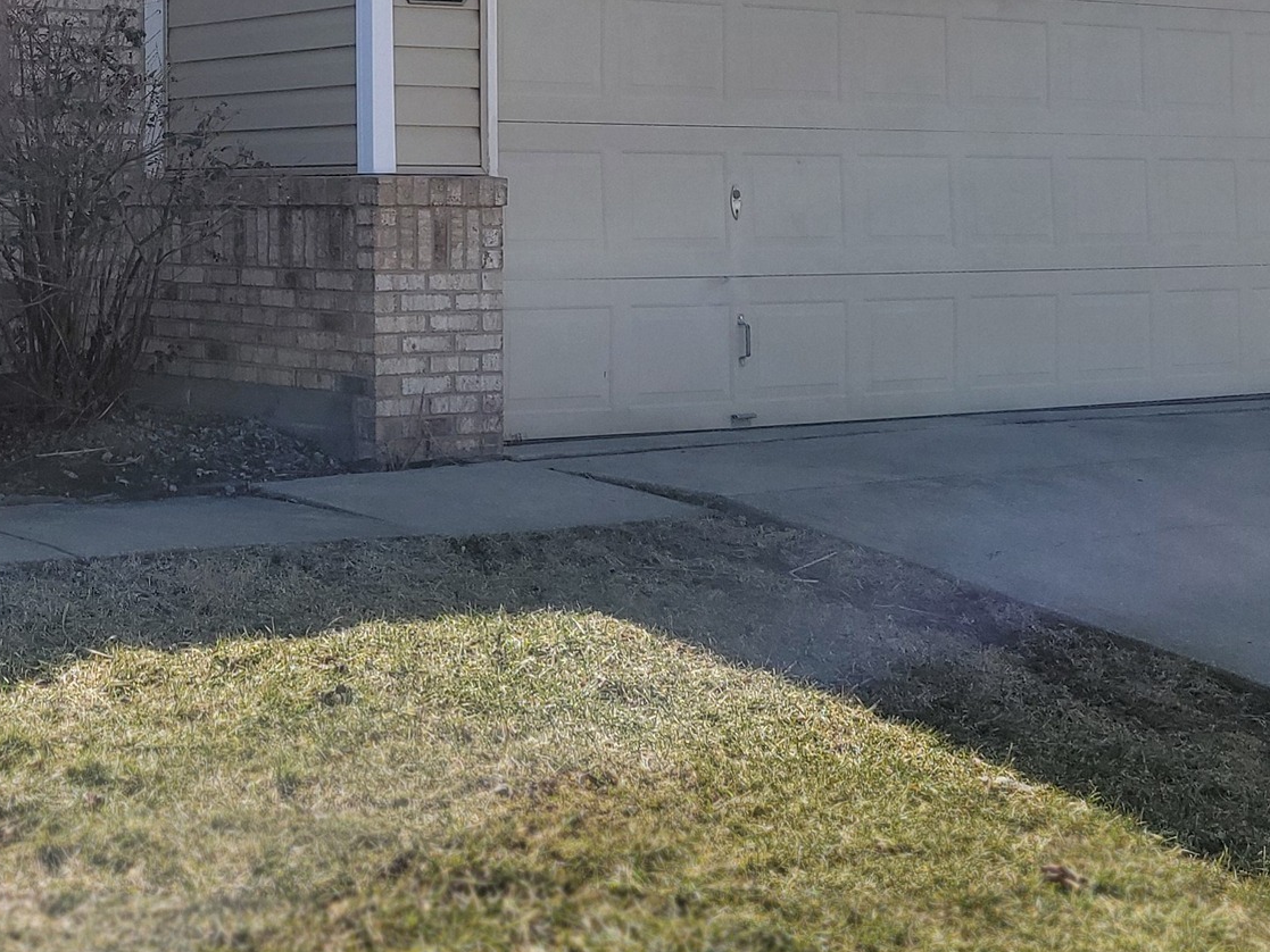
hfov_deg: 28.3
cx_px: 133
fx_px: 2422
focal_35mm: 66
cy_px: 90
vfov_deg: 21.7
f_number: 1.8
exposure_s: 1/805
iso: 16
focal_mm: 6.7
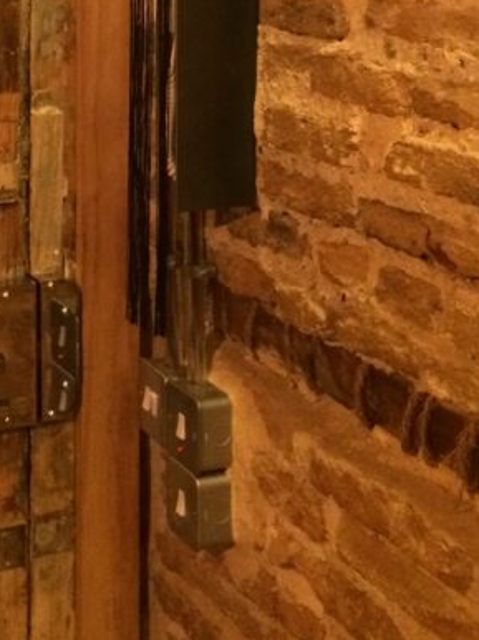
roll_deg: -0.5
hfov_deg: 18.9
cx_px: 70
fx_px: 1422
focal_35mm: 77
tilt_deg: -4.8
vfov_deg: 24.0
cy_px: -32
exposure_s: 1/17
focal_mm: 4.15
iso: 500
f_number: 2.2
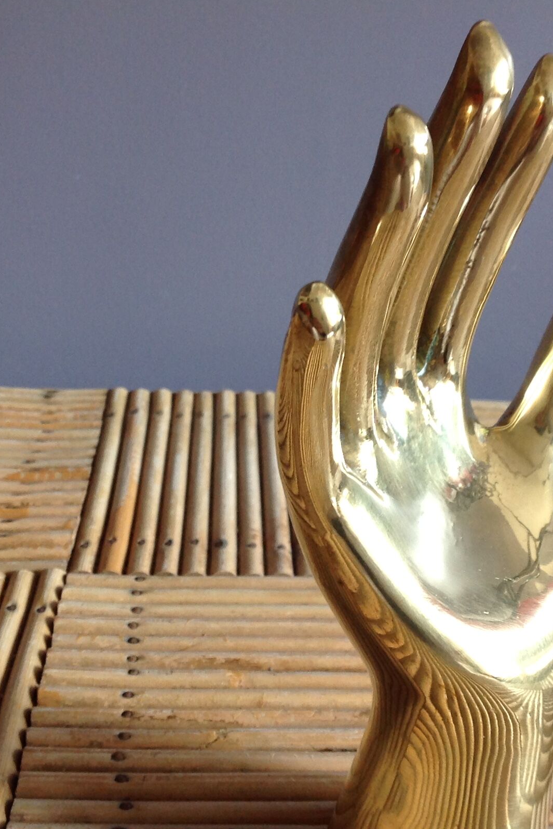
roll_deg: -2.6
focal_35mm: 59
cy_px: 483
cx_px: 312
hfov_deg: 23.0
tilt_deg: -22.7
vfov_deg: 33.9
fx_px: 1359
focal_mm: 4.28
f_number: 2.4
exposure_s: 1/15
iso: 80
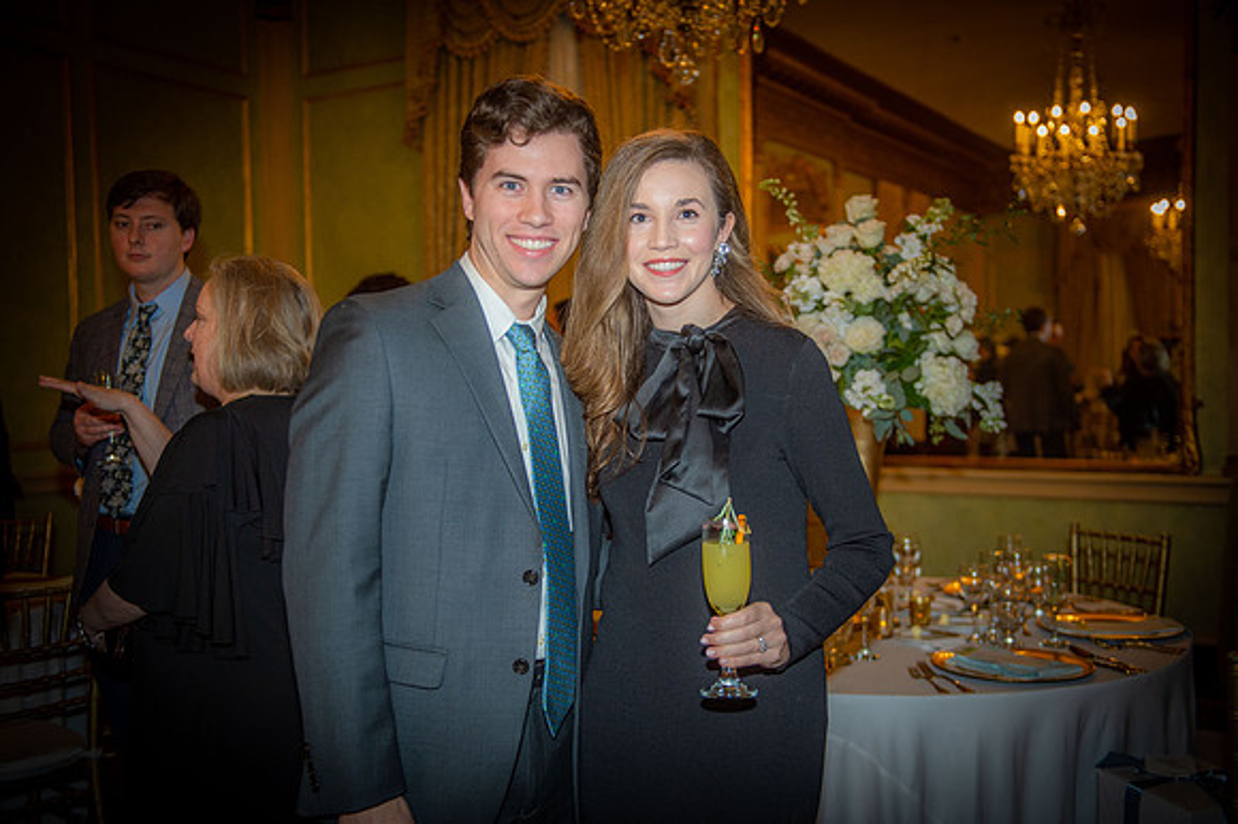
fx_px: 1306
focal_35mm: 38
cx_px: 619
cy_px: 412
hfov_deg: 50.7
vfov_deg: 35.0
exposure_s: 1/100
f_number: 2.8
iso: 1250
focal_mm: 38
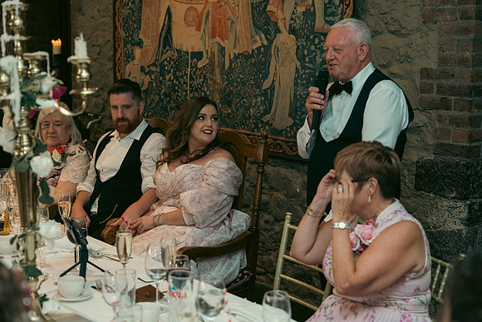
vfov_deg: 21.3
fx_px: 857
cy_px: 161
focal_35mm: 64
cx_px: 241
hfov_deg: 31.4
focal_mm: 64
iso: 2500
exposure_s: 1/160
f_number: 3.5
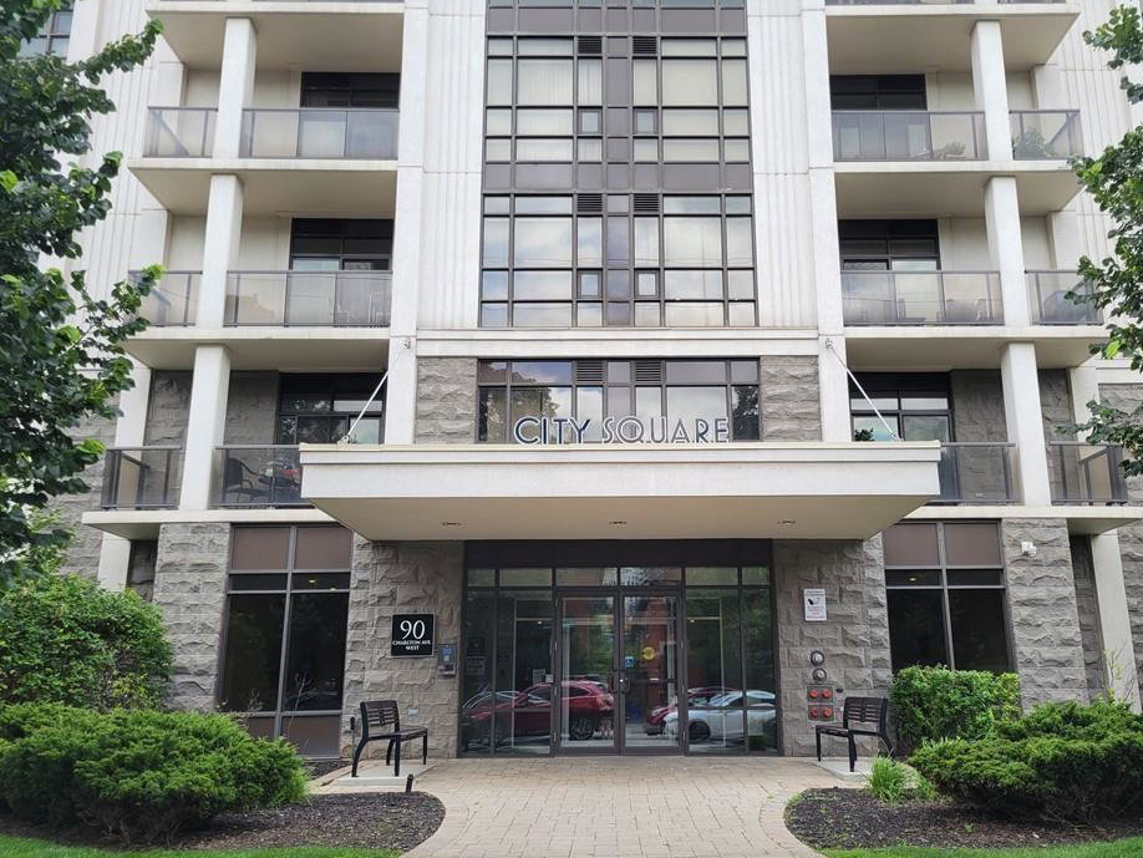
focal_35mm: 29
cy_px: 469
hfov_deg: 61.5
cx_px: 628
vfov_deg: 48.2
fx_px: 958
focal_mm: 5.4
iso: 40
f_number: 1.8
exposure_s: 1/561
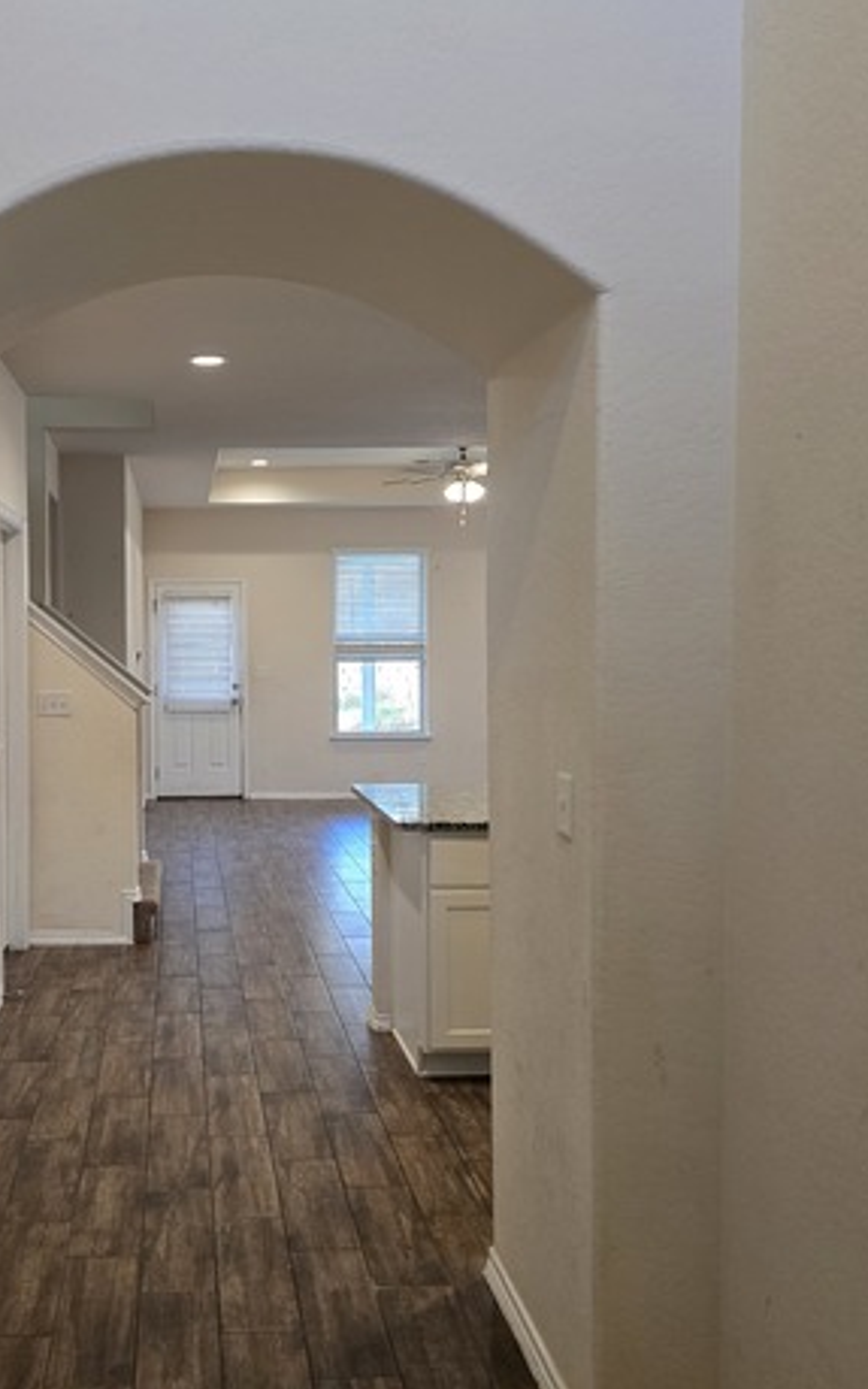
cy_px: 666
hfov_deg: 36.3
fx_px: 1286
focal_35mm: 34
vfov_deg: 56.7
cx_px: 209
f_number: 1.7
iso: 320
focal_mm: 6.3
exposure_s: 1/120
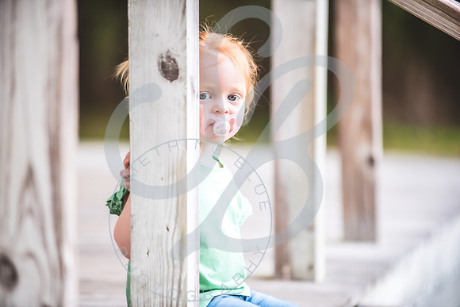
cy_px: 154
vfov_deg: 6.8
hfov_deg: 10.2
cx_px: 230
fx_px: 2586
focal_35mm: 202
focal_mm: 200
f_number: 2.8
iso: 400
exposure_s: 1/200
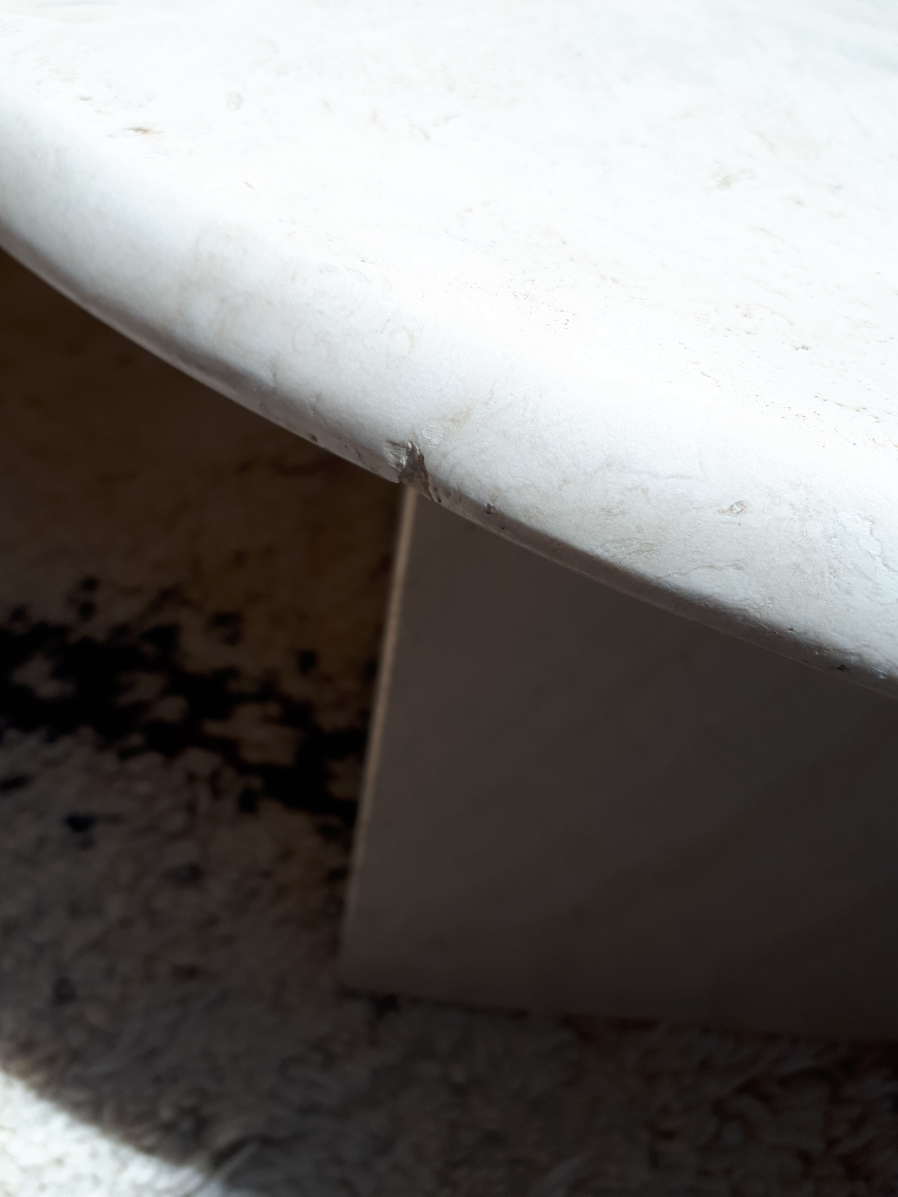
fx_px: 934
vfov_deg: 65.3
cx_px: 449
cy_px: 598
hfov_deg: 51.4
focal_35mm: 27
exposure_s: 1/460
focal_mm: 3.6
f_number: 1.9
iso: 40
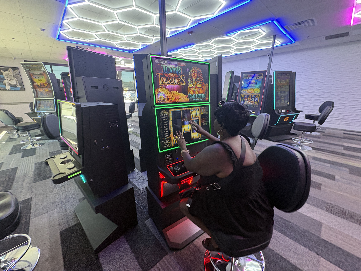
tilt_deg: -22.2
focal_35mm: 14
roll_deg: +0.9
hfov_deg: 102.1
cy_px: 136
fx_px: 146
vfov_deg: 85.7
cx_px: 180
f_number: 2.2
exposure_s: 1/60
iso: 320
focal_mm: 2.22
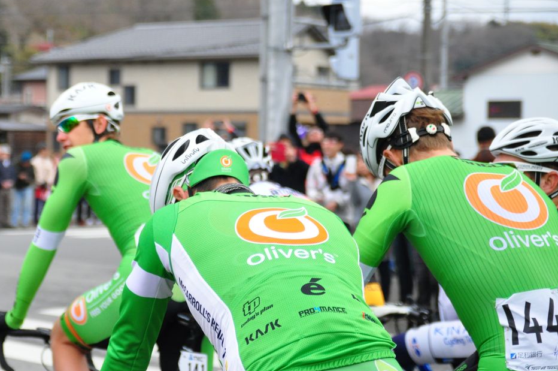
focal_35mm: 103
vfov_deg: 13.3
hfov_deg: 19.8
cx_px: 196
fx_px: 1595
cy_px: 184
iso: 800
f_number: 2.8
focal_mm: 50
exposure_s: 1/4000
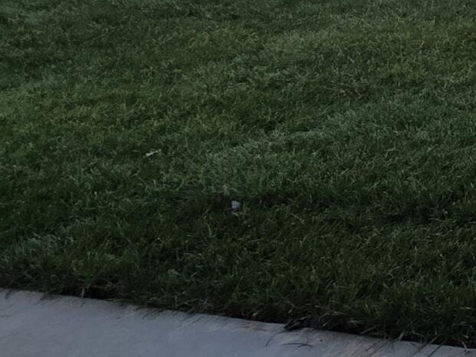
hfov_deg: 18.6
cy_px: -178
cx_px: 968
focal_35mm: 63
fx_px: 866
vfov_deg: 20.1
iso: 50
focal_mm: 2.2
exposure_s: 1/1276
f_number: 2.2
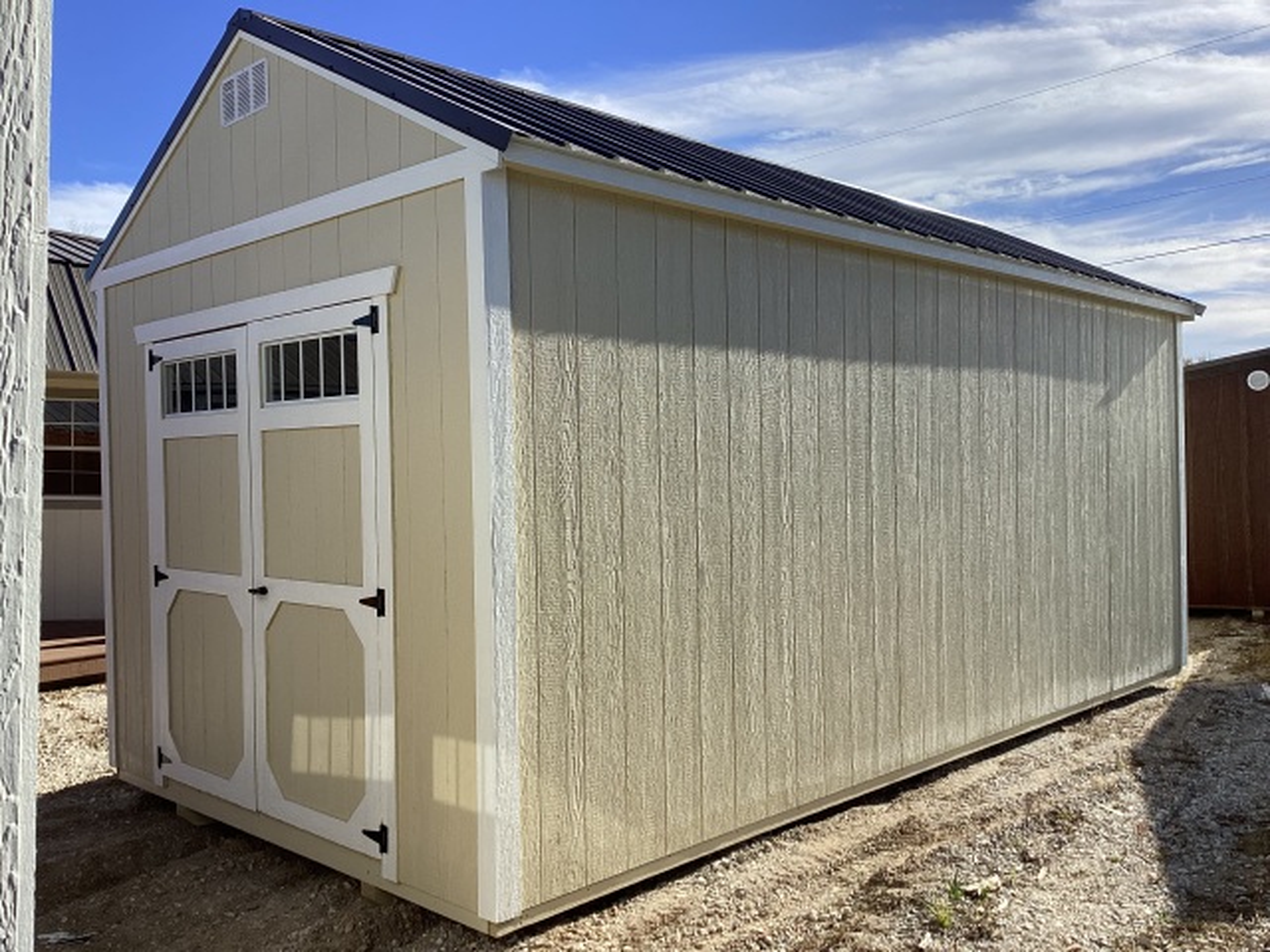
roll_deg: +1.9
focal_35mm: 31
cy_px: 476
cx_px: 635
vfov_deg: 45.4
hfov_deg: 58.4
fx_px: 1137
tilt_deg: +0.8
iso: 25
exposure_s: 1/1359
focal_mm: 3.3
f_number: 2.4
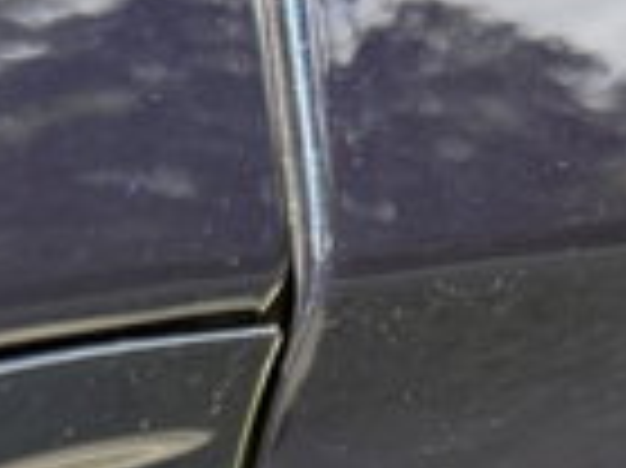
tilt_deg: -14.7
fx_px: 2403
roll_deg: -1.9
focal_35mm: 133
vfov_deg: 10.6
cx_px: 671
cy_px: 774
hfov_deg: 14.5
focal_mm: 6.76
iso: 100
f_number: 1.78
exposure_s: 1/805
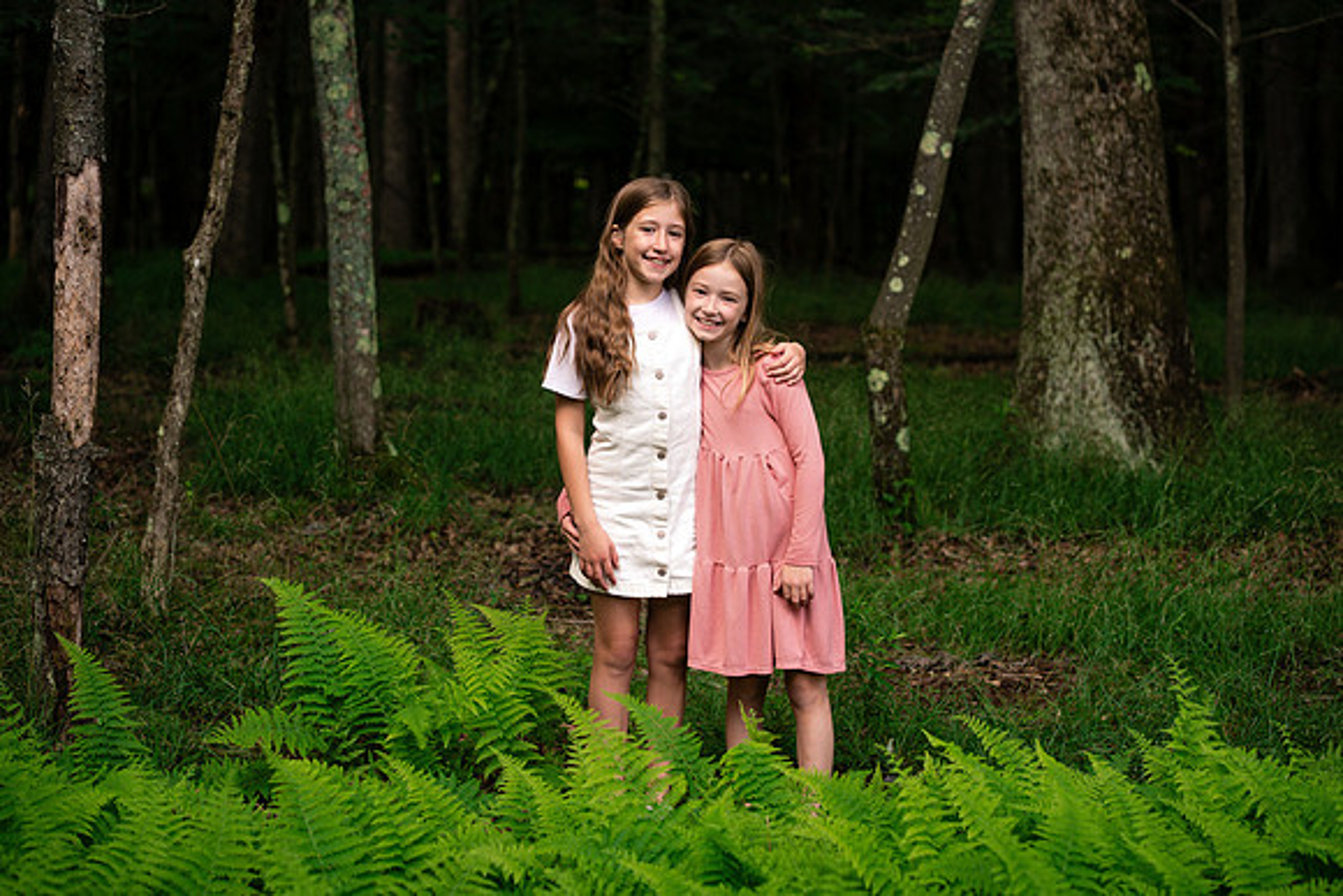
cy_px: 448
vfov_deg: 16.1
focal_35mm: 85
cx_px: 672
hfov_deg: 23.9
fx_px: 3172
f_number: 4
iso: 200
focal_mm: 85
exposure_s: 1/250
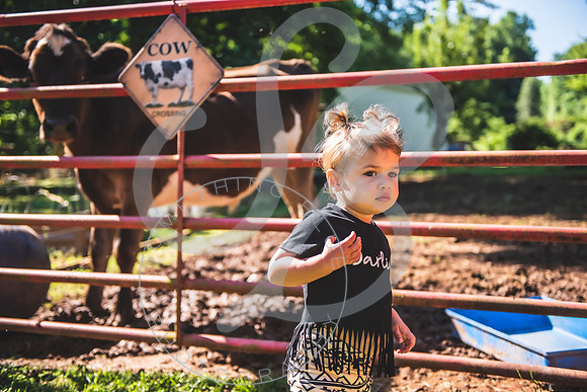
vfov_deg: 30.5
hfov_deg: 44.5
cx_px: 294
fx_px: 718
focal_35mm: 44
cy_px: 196
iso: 100
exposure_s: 1/800
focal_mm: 44
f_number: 2.8
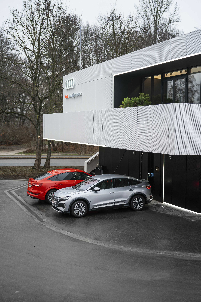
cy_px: 151
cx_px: 100
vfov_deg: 39.6
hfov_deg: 27.0
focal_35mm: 50
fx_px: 419
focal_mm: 50
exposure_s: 1/80
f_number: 2.2
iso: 100
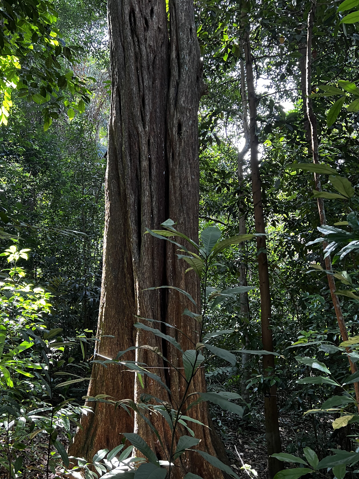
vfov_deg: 58.4
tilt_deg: +11.1
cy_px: 241
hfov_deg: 45.4
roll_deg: +3.0
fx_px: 429
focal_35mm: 31
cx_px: 159
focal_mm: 5.7
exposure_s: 1/92
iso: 125
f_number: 1.5
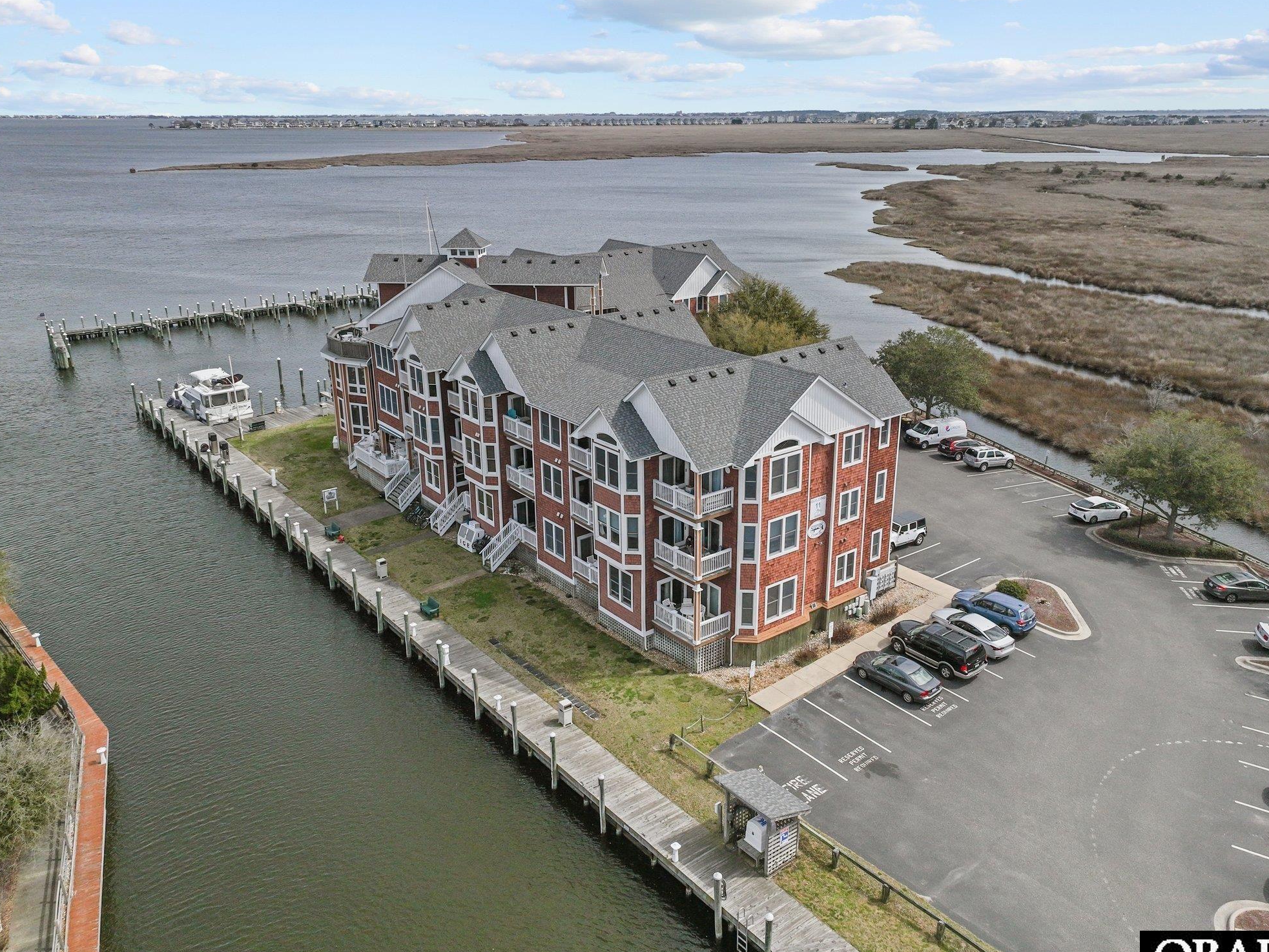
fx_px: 917
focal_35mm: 25
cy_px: 482
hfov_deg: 69.4
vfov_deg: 54.9
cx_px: 634
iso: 140
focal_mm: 12.29
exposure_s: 1/8000
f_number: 2.8
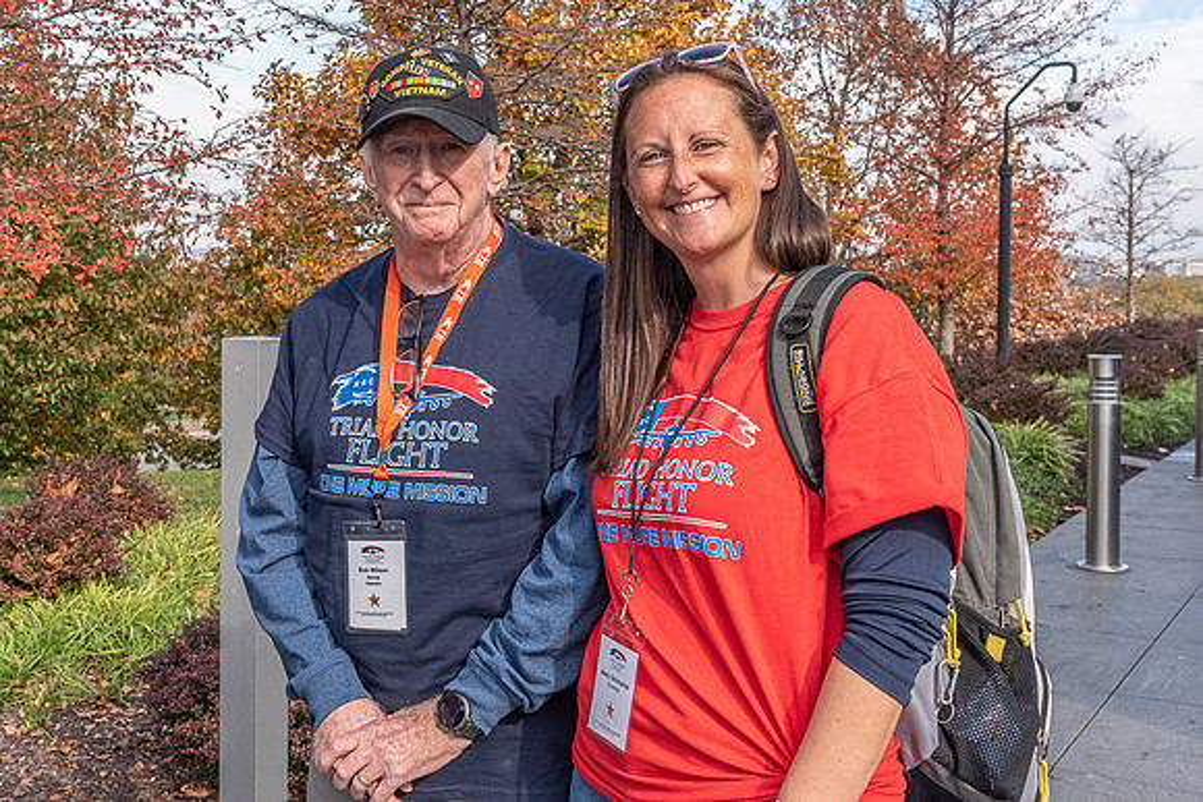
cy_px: 300
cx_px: 450
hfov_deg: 44.3
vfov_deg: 30.5
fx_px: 1464
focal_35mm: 44
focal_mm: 35
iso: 500
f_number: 10
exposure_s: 1/400
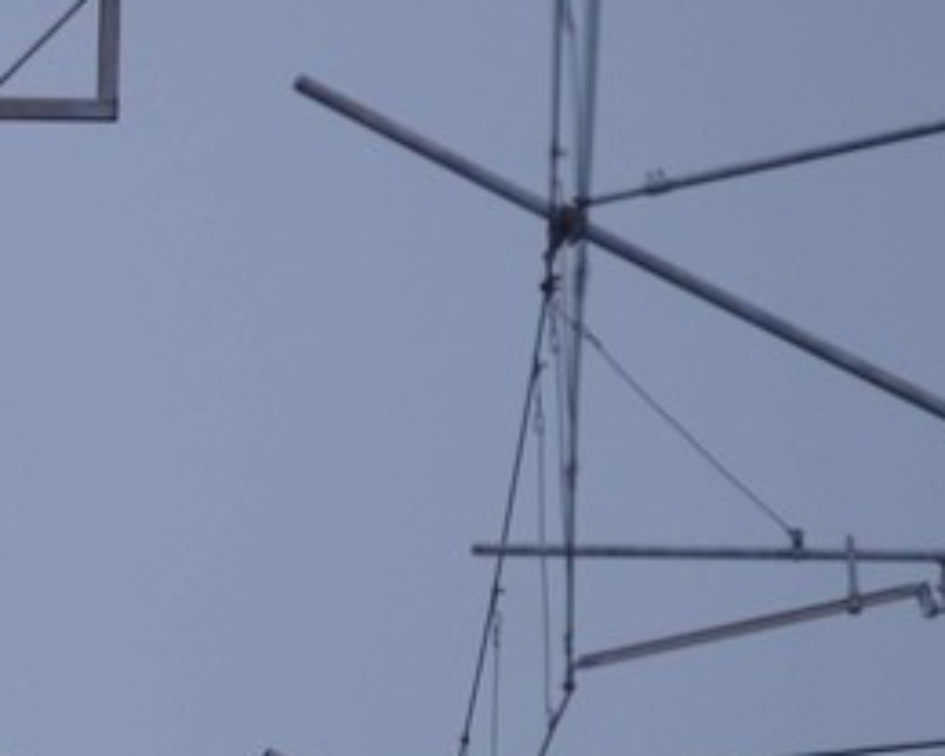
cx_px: -596
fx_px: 23437
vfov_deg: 1.8
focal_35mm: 838
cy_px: 1496
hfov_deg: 2.3
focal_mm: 186
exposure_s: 1/125
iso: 400
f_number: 3.5
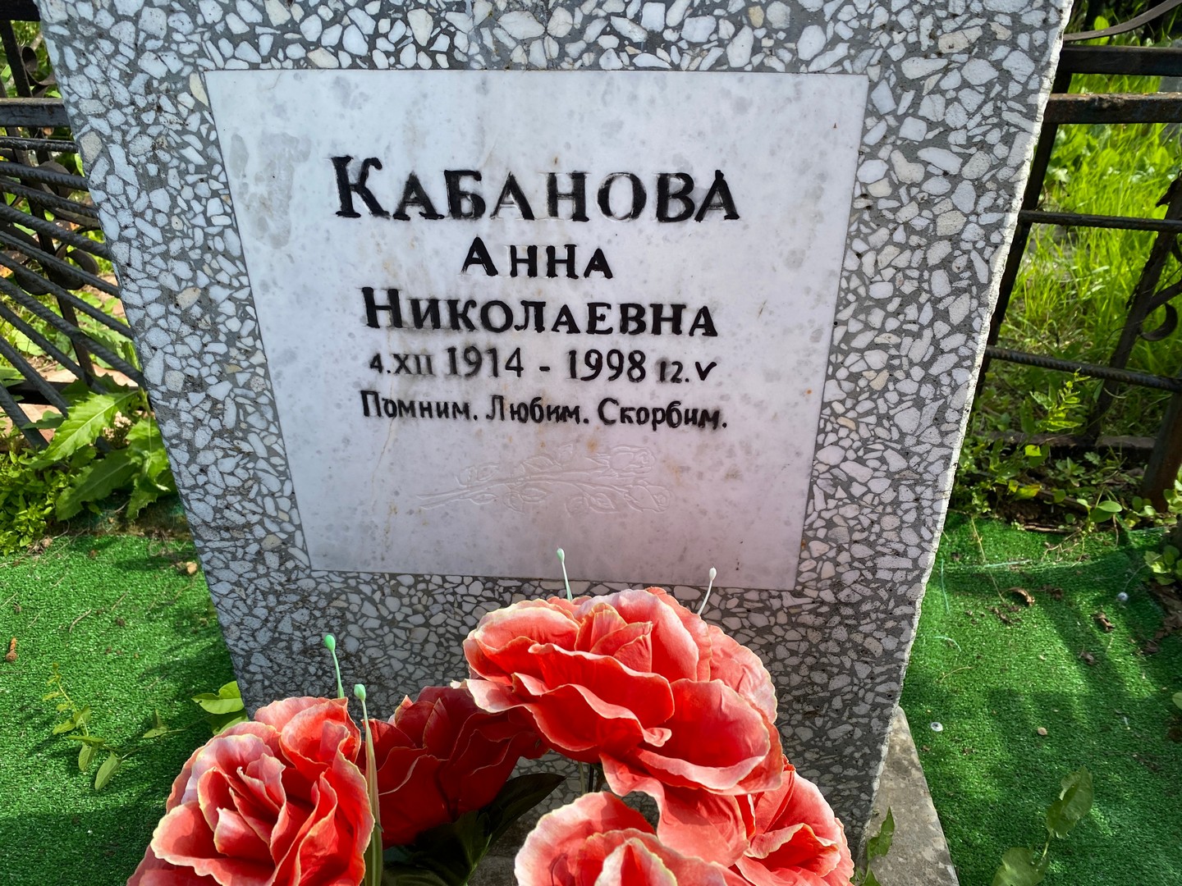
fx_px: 888
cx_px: 591
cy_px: 443
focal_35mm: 26
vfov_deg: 53.1
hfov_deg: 67.3
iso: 32
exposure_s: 1/733
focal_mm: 4.25
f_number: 1.8
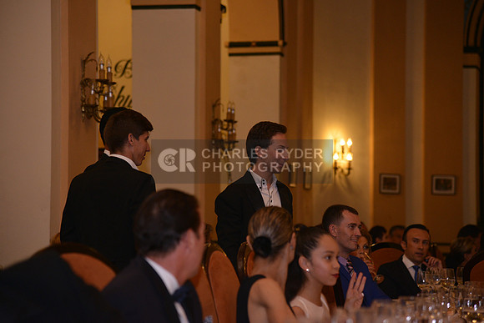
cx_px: 242
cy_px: 162
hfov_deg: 17.1
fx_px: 1614
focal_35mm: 120
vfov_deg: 11.4
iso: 1000
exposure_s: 1/250
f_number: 4.5
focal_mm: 120
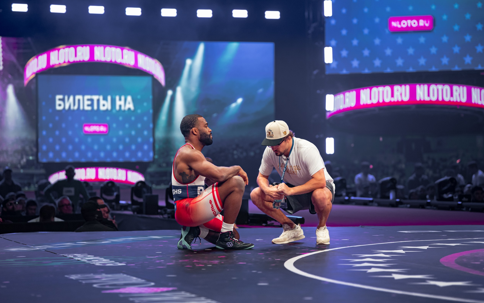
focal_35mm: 110
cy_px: 153
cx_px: 242
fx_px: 1451
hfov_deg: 18.9
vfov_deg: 11.9
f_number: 2.8
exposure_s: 1/800
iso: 3200
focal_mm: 107
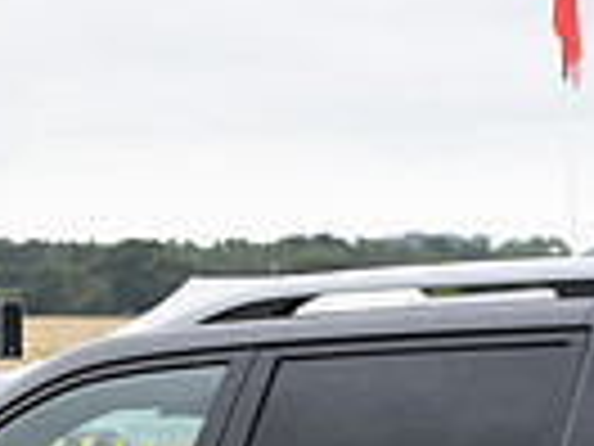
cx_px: -702
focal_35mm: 362
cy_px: 689
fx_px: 6212
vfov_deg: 4.1
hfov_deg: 5.3
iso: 720
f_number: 5.6
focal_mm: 86
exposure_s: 1/1250
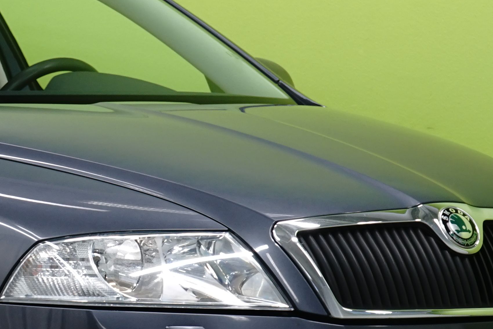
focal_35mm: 247
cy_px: 165
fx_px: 3383
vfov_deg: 5.6
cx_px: -90
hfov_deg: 8.3
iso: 400
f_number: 8
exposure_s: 1/6
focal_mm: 70
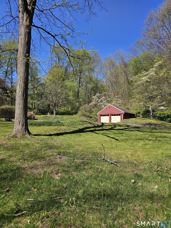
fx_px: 151
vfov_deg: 73.9
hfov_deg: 58.9
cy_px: 114
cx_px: 86
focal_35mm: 23
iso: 10
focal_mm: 6.3
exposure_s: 1/742
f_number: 1.7
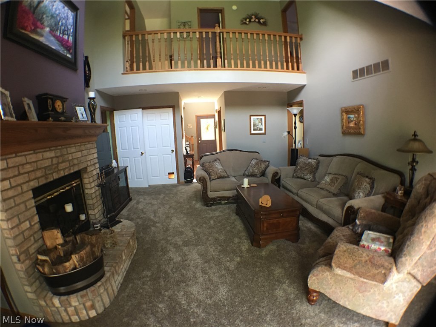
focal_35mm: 29
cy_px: 164
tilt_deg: -8.8
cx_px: 218
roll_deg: +1.9
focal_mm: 4.15
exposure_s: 1/15
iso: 80
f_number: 2.2
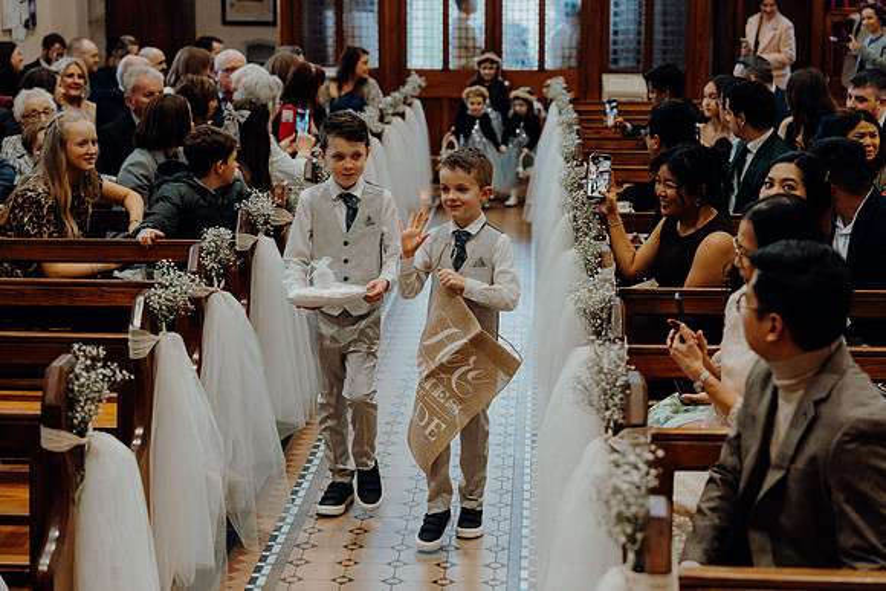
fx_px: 1723
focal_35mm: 70
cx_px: 443
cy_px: 296
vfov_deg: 19.5
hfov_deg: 28.8
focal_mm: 70
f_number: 3.5
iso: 3200
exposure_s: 1/160
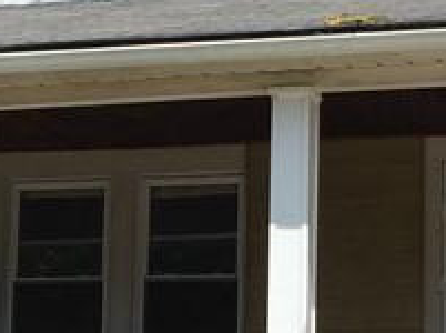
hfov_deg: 13.4
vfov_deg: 10.0
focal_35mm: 148
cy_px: 246
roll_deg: -2.2
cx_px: 200
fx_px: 1903
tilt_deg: +9.0
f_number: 2.2
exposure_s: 1/1721
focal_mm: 4.15
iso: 32
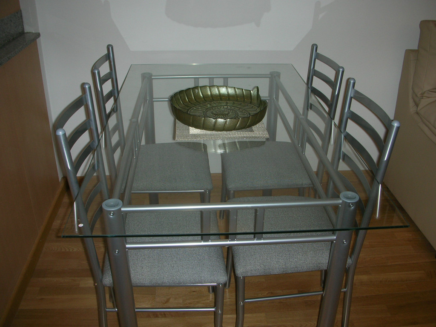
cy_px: 164
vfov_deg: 40.7
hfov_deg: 52.6
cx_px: 218
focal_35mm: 35
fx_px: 441
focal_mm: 5.8
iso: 56
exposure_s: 1/60.1
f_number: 3
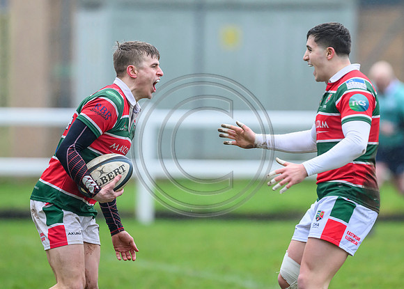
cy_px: 122
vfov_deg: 2.6
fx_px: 6273
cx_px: 192
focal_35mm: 546
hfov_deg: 3.7
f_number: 3.5
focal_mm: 400
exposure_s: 1/1250
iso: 2500
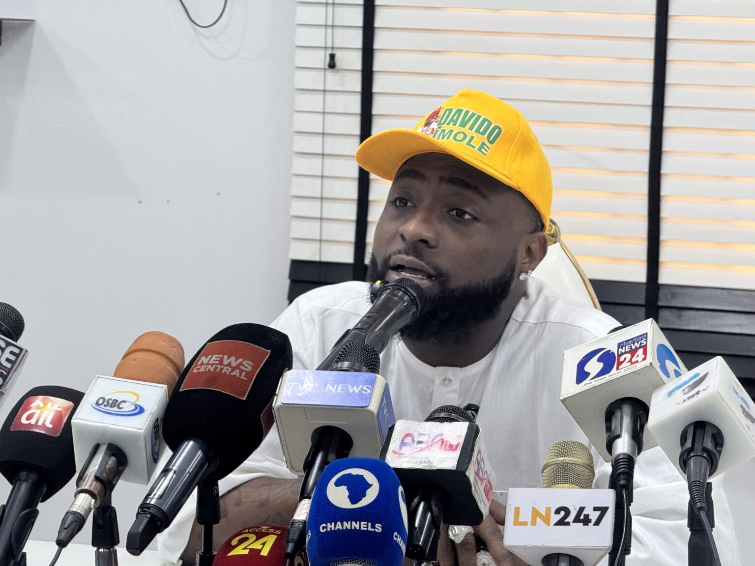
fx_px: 2617
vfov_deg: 12.3
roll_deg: -1.3
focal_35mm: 120
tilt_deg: -4.8
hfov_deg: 16.4
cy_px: 283
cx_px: 378
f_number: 2.8
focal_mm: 15.66
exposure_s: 1/100
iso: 250
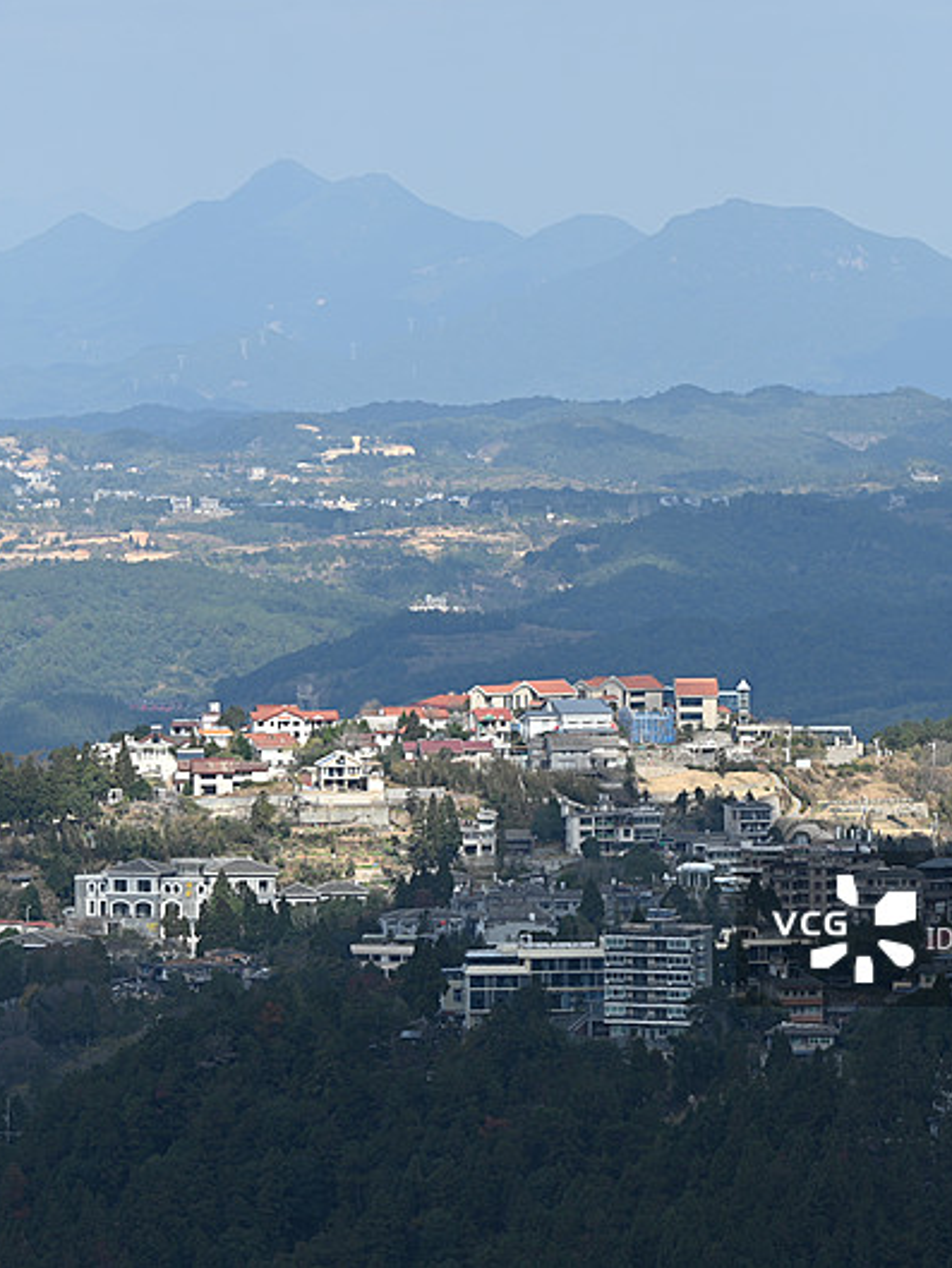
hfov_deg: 6.0
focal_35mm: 247
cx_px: 312
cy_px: 633
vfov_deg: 8.0
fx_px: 9054
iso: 100
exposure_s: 1/200
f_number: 9
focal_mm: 170
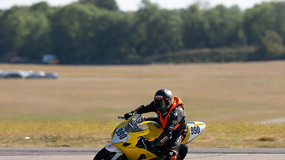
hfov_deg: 3.7
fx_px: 4390
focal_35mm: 581
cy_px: 120
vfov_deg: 2.1
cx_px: 172
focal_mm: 400
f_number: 5
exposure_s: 1/400
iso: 100
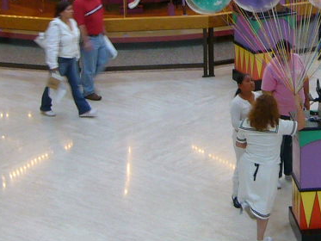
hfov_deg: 13.1
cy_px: -12
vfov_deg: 9.8
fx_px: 1391
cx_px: 256
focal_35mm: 150
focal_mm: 5.8
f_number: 2.8
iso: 100
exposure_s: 1/15
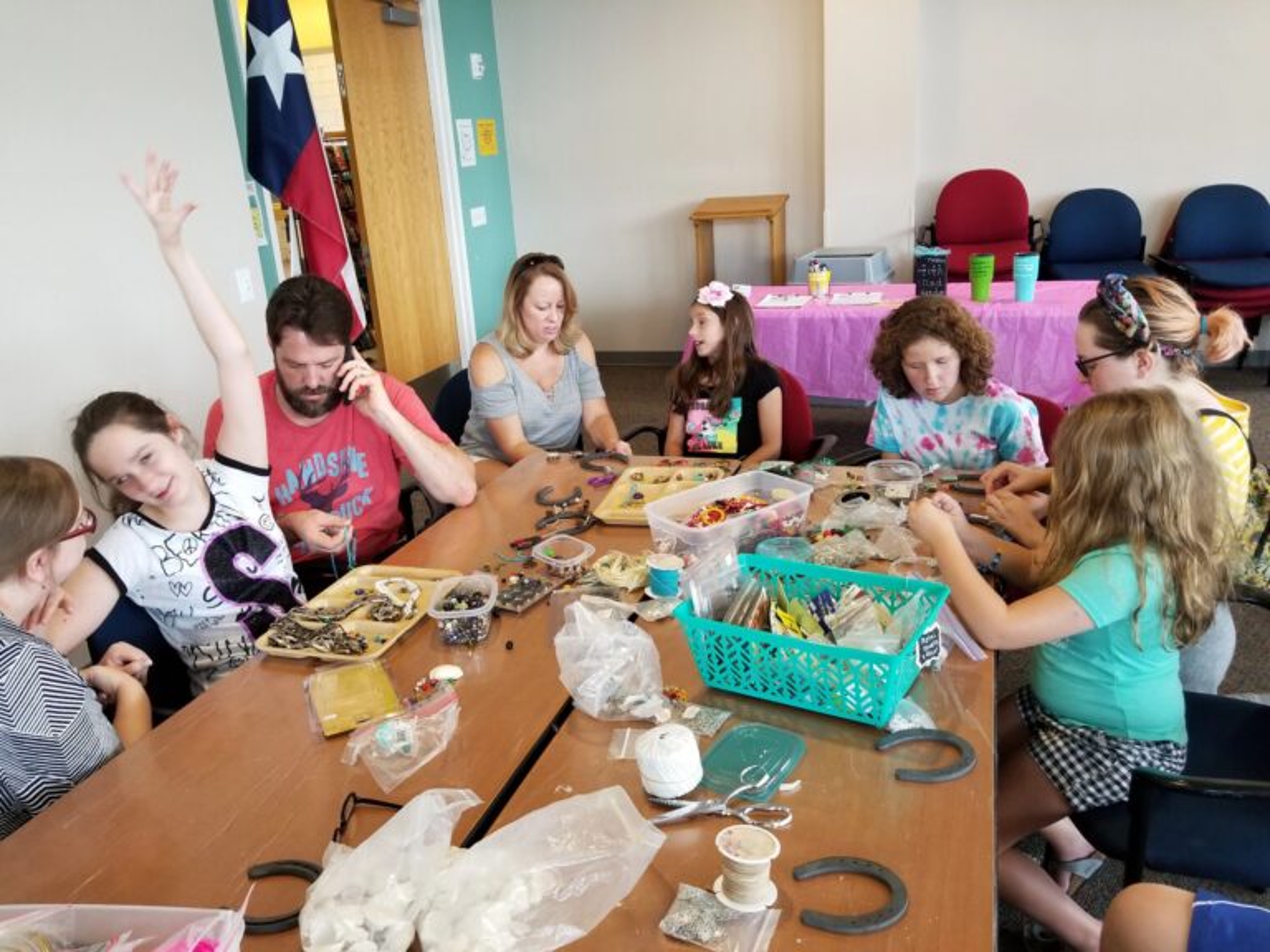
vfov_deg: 53.1
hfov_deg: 67.3
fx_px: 954
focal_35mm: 26
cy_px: 476
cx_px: 635
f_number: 1.7
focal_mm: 4.25
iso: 125
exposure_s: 1/60
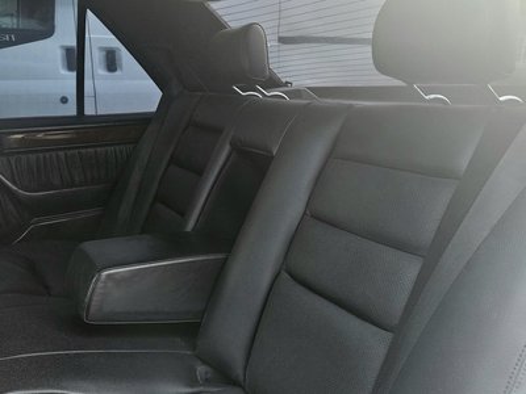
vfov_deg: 58.9
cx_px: 263
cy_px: 197
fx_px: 349
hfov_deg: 73.9
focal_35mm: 23
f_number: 1.8
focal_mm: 5.4
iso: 500
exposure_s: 1/143
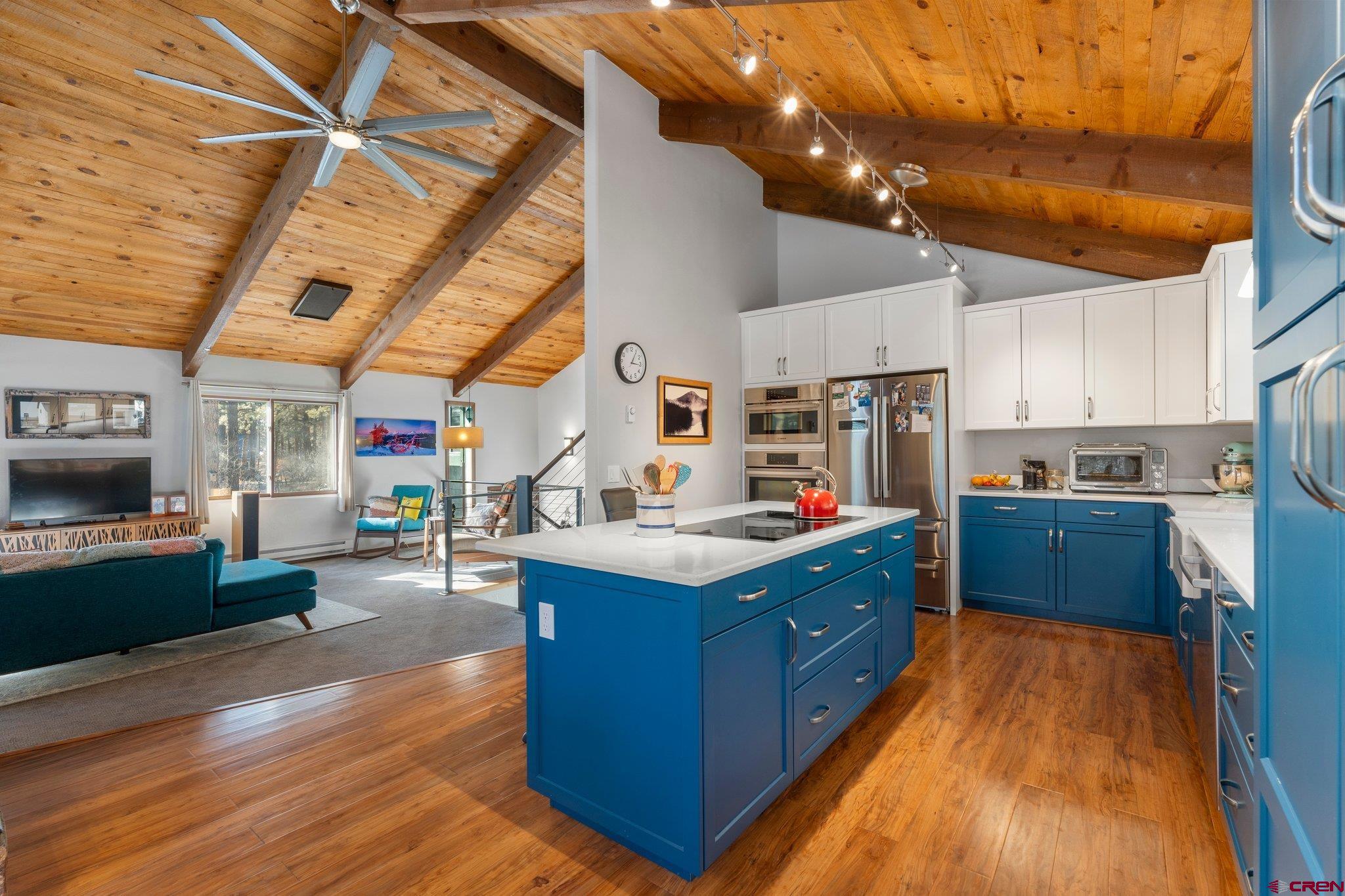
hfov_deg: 96.7
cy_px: 448
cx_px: 672
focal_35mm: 16
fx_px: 598
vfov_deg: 73.7
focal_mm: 16
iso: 400
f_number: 8
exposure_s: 1/4
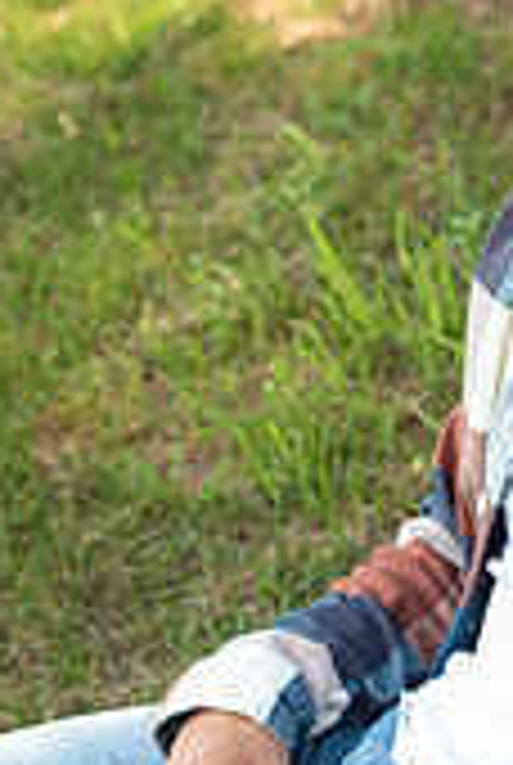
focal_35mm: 198
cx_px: 662
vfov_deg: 10.4
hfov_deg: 6.9
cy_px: 468
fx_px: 4215
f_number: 5
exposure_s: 1/200
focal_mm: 75
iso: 400
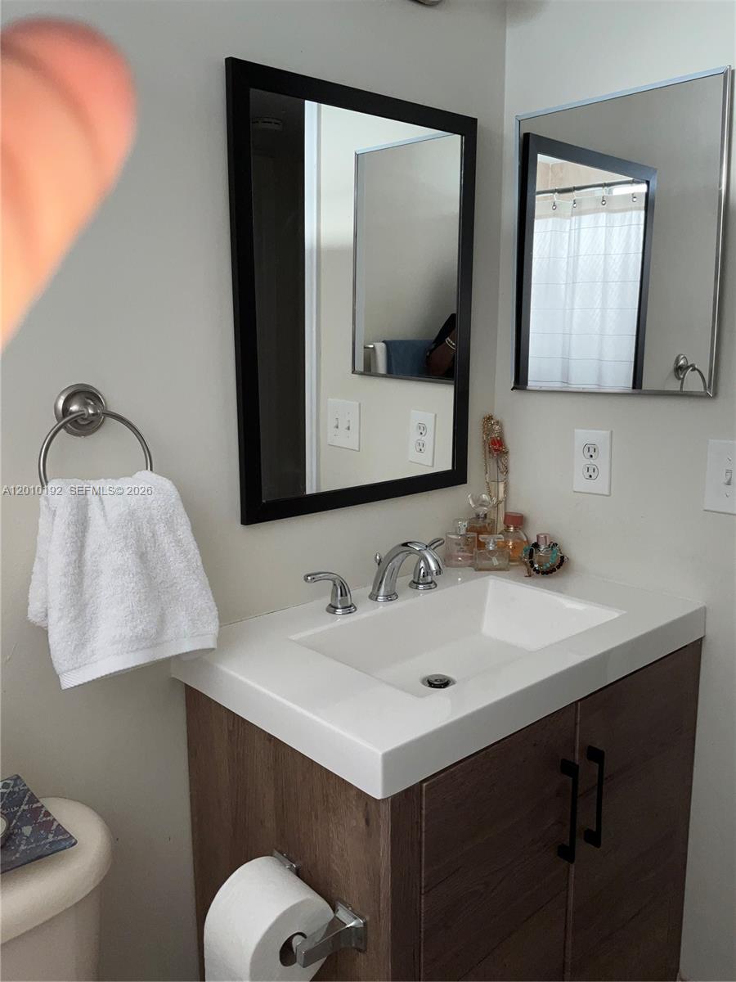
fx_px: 822
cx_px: 368
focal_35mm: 29
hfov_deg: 48.2
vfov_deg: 61.7
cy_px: 491
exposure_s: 1/249
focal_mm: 3
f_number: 1.8
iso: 16
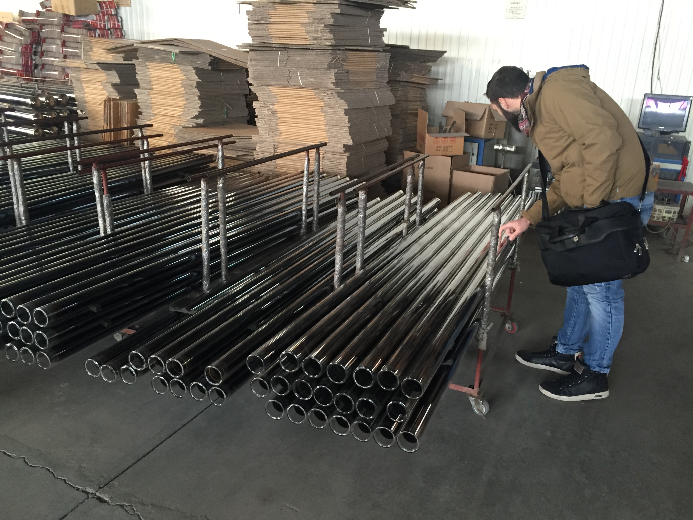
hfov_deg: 61.7
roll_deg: -3.5
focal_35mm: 29
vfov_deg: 48.2
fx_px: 581
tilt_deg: -18.6
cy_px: 260
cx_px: 346
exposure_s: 1/30
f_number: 2.2
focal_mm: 4.15
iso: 160
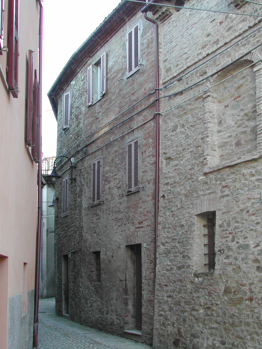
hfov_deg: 28.0
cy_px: 174
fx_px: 525
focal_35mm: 52
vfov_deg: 36.8
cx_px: 131
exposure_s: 1/69.4
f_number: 3.2
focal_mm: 11.1
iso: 100
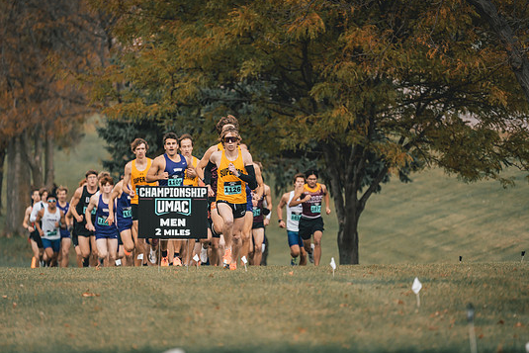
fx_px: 6379
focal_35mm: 434
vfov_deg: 3.2
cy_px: 178
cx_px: 270
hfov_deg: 4.7
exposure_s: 1/1250
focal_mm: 400
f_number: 6.3
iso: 400
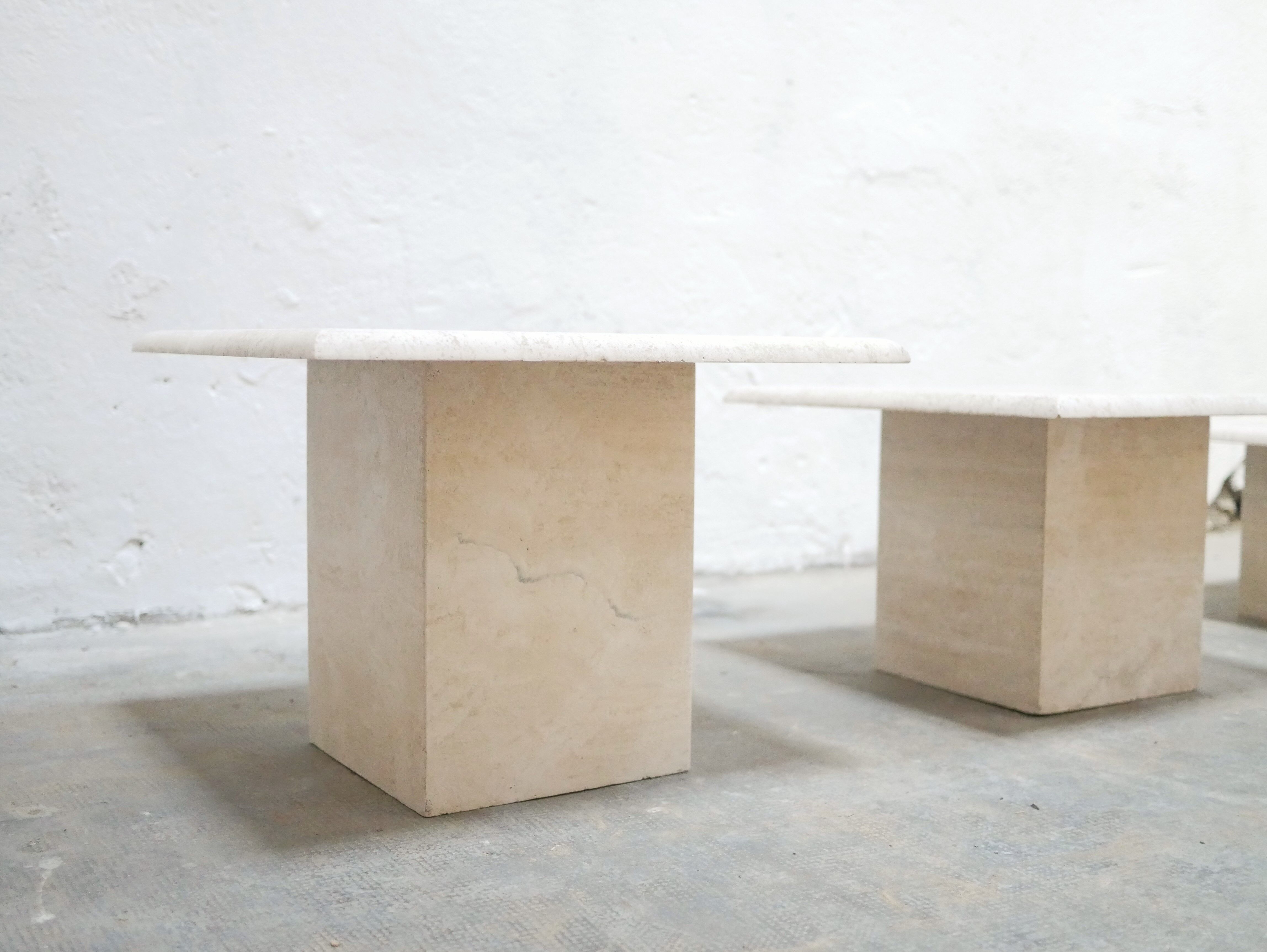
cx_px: 634
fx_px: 1465
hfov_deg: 46.8
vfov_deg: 36.0
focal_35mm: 40
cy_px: 476
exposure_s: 1/60
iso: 3200
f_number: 1.7
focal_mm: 20
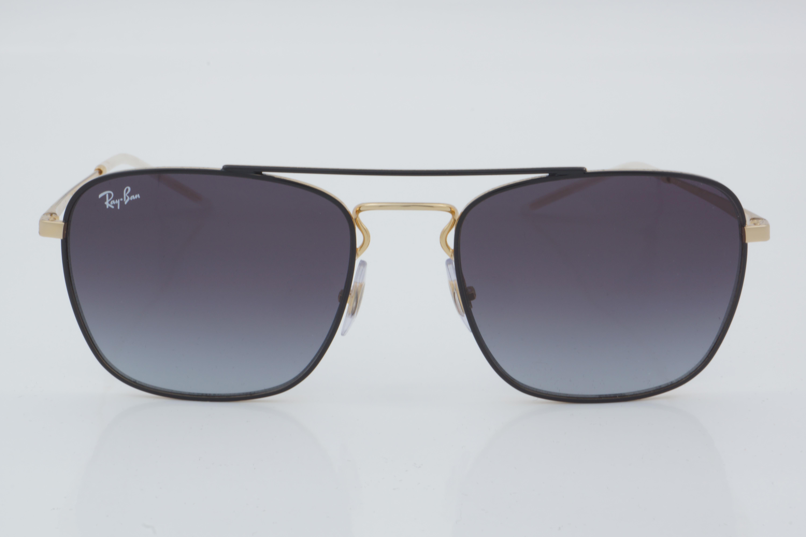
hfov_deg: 24.6
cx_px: 403
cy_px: 268
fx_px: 1847
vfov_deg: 16.6
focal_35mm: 82
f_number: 32
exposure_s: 1/4
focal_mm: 55
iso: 100
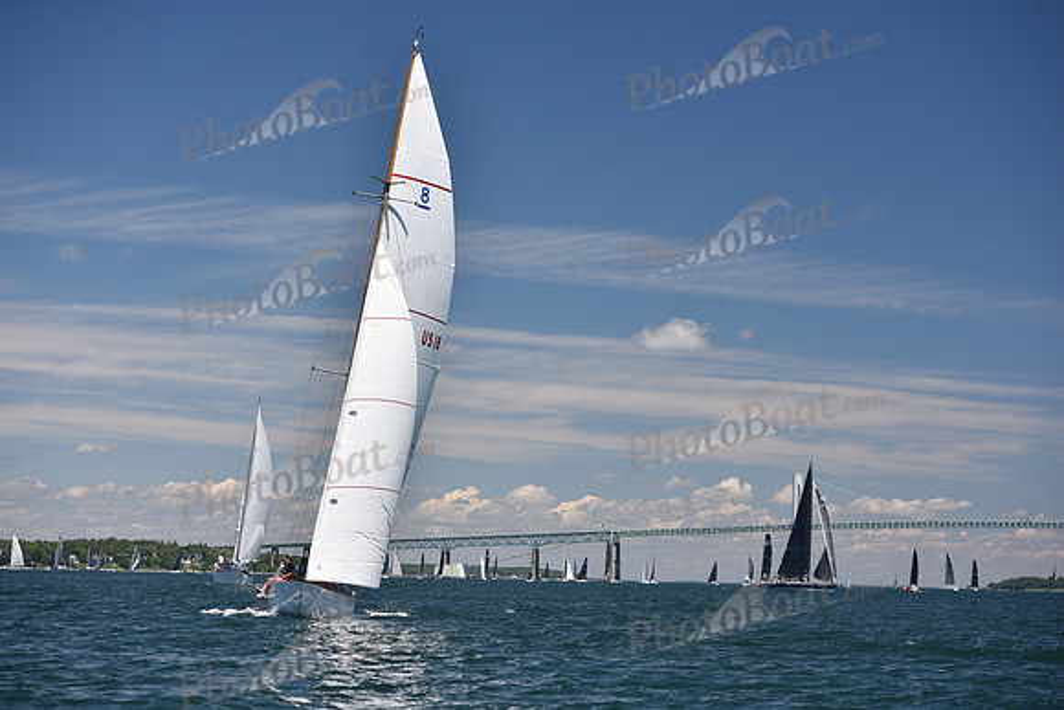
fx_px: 2306
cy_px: 355
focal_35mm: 78
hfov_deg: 26.0
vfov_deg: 17.5
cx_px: 532
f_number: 4.5
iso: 200
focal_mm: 78
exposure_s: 1/1000
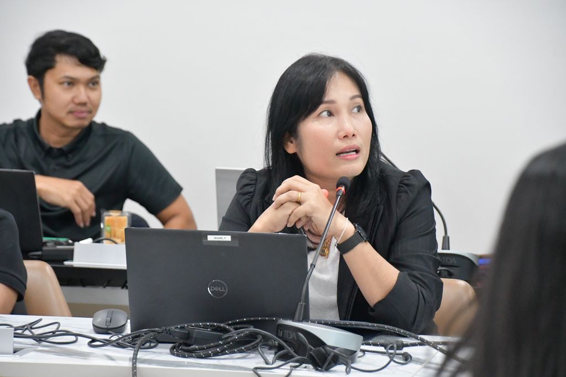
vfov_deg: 8.3
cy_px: 188
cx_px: 283
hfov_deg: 12.5
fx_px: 2594
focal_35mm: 165
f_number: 5.6
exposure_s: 1/125
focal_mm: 110
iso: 9000
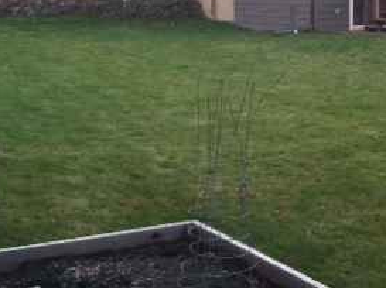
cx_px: 324
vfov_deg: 17.7
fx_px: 913
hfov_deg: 23.4
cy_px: 40
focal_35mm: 82
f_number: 2.8
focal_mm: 3.85
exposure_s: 1/60
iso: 100
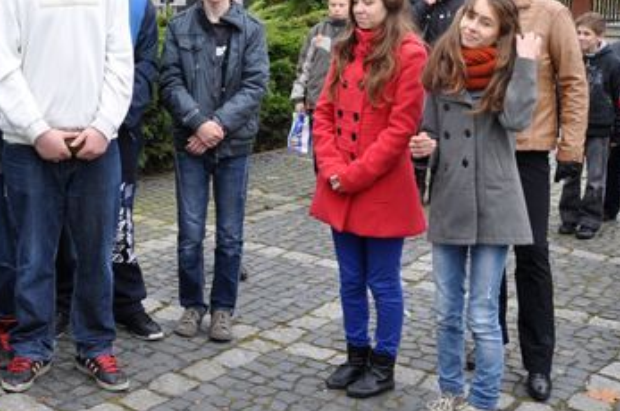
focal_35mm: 56
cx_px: 102
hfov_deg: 34.3
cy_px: 80
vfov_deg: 23.7
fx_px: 963
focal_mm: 18
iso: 360
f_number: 5.6
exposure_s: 1/125
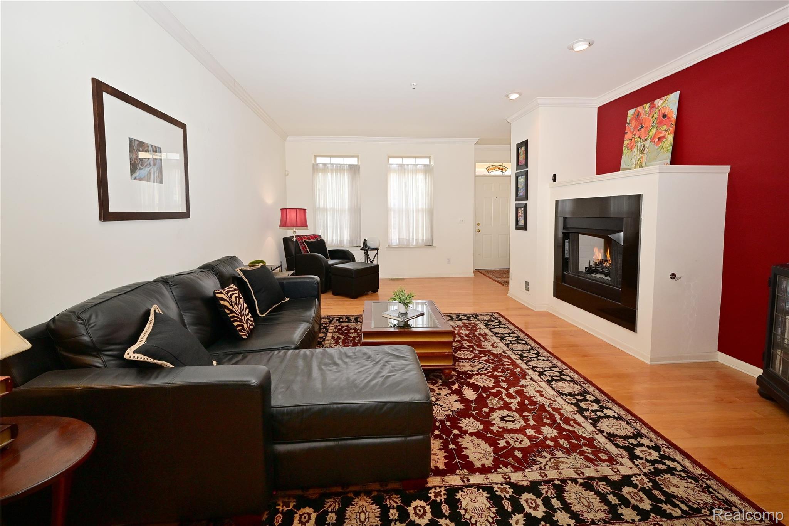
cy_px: 263
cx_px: 394
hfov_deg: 104.3
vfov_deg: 81.2
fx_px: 307
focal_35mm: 14
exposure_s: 1/60
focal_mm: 14
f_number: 9
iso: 720
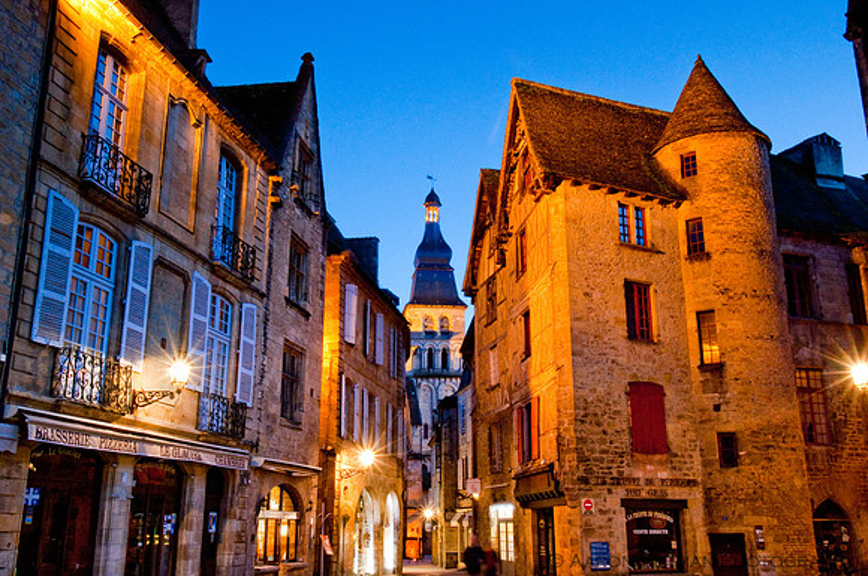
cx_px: 434
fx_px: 867
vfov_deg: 36.8
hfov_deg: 53.2
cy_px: 288
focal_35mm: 36
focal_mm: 24
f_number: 22
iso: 200
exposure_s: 6
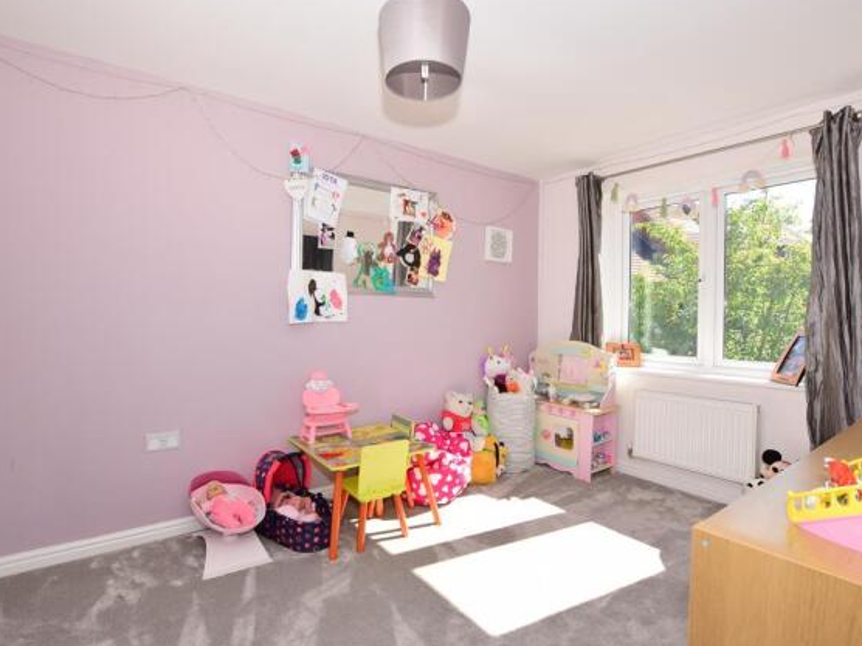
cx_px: 414
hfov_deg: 91.0
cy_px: 320
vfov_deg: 74.7
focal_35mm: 17
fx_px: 423
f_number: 10
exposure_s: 1/200
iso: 400
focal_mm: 10
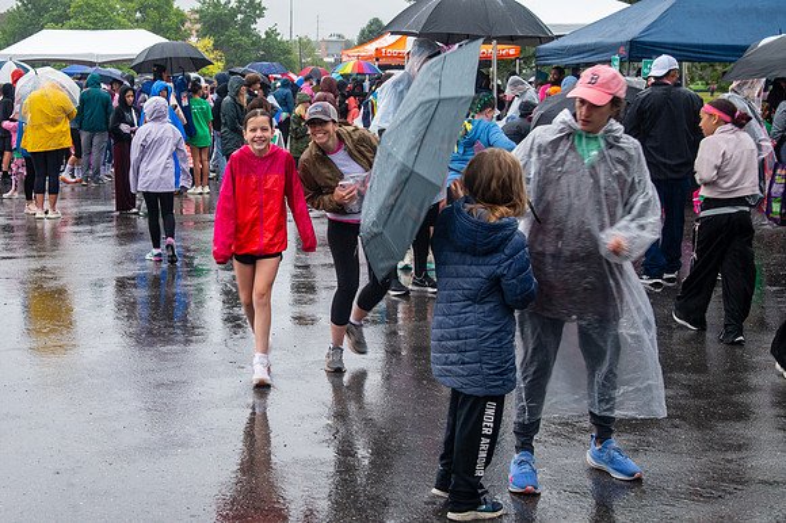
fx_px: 1424
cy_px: 227
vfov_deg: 20.8
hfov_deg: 30.5
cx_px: 229
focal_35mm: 65
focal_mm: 46
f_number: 6.3
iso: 320
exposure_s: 1/40
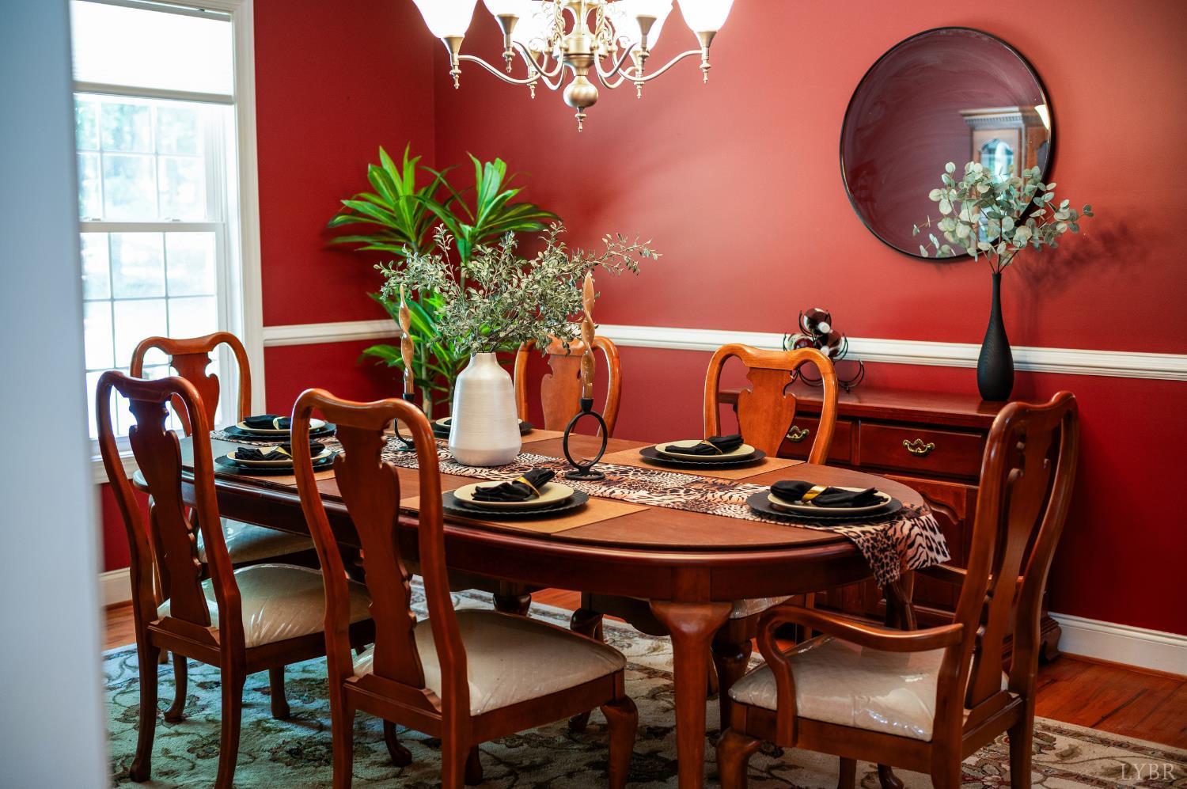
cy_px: 394
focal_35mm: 40
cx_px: 594
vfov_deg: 33.3
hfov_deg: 48.5
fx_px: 1318
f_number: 2.5
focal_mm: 40
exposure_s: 1/60
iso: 640
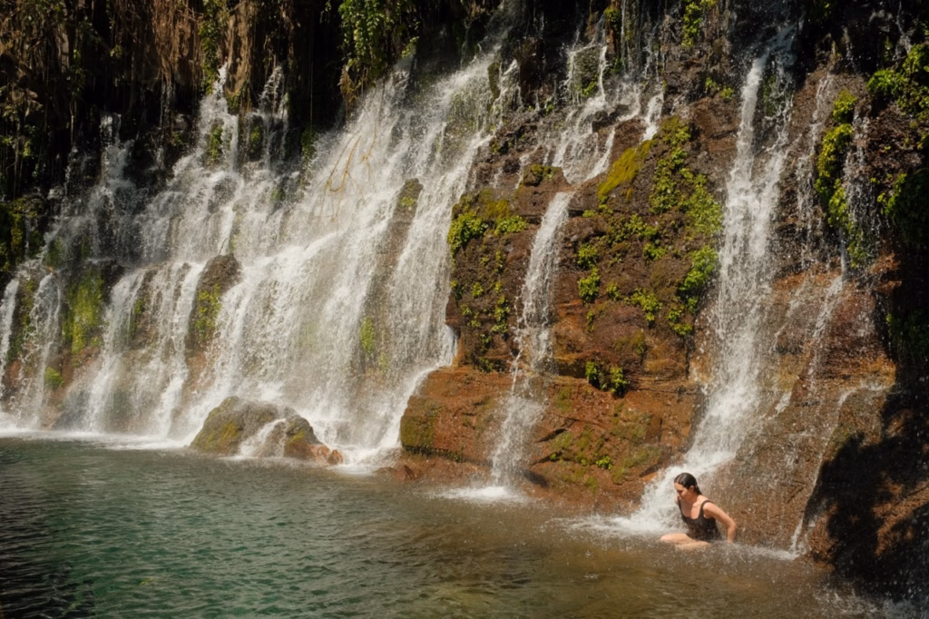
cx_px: 464
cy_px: 310
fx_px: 800
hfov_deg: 60.3
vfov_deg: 42.3
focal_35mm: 31
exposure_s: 1/280
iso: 400
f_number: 13
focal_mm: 20.5
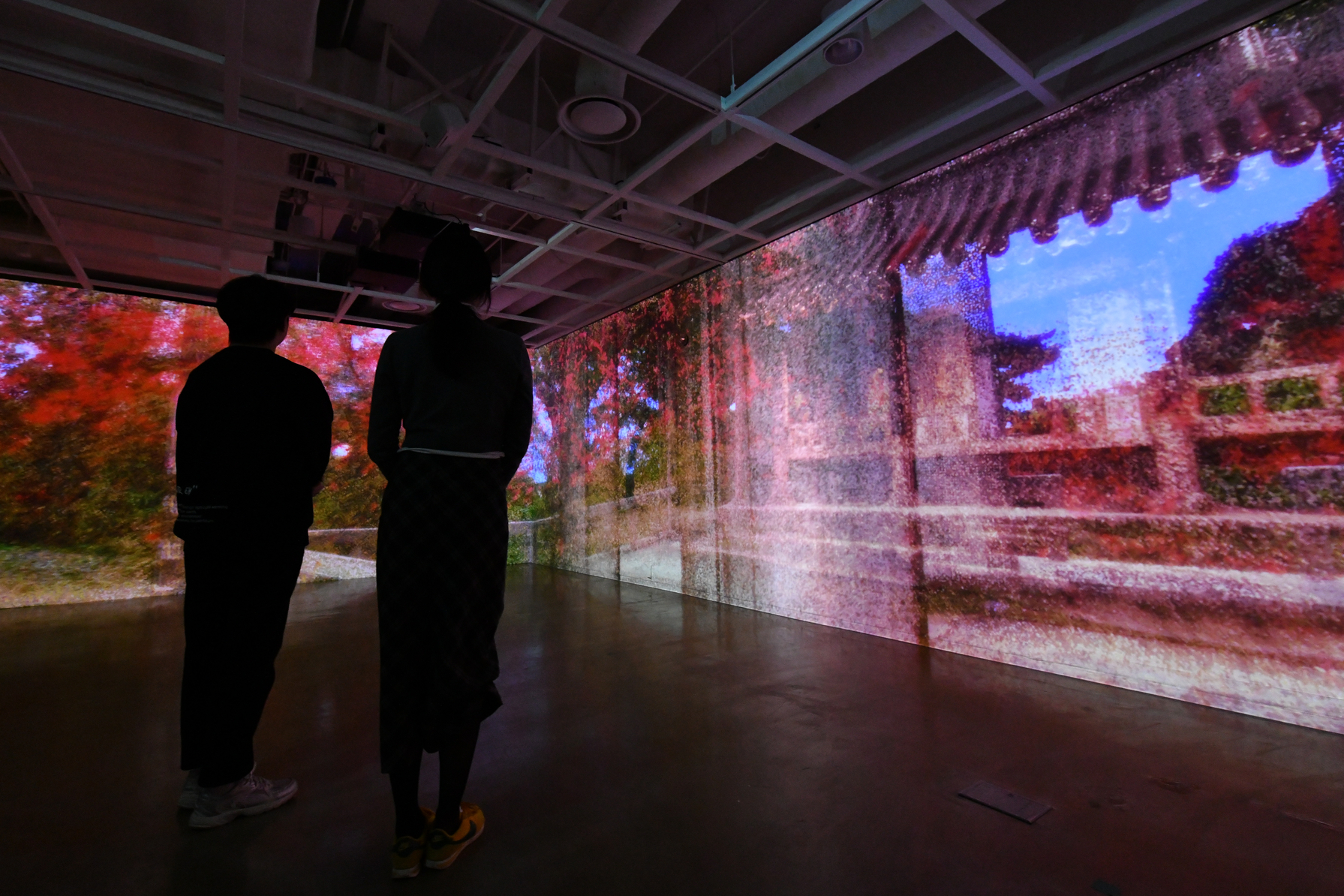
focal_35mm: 16
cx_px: 655
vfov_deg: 73.5
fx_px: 597
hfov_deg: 96.7
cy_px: 400
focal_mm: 14
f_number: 5
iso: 5000
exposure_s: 1/50
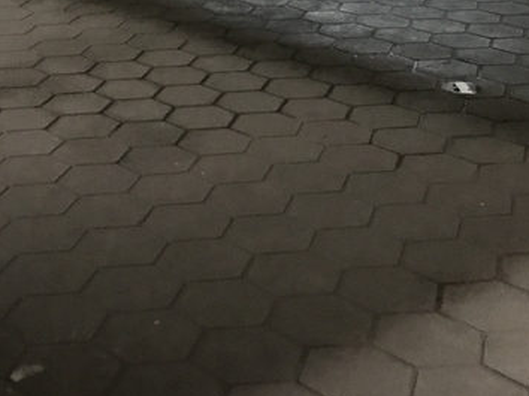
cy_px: -170
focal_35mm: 81
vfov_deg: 16.8
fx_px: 1237
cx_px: 130
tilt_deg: -7.2
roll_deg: +2.2
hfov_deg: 23.9
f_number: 1.8
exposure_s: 1/4
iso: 100
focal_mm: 3.99
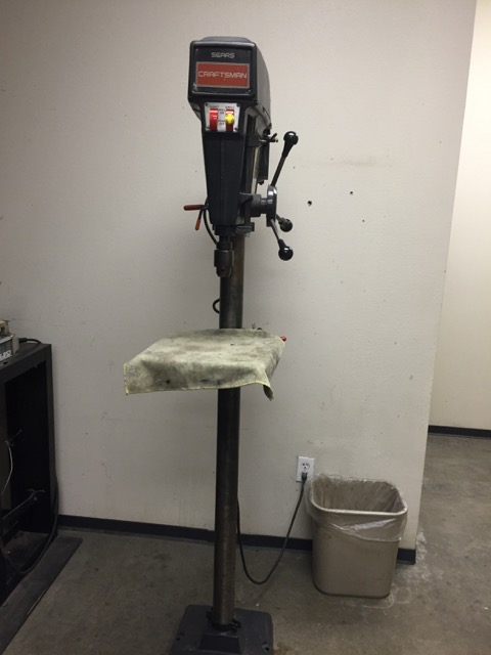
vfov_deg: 61.7
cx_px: 246
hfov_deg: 48.2
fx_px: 548
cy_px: 328
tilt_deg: -11.1
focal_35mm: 29
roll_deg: -1.7
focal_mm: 4.15
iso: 125
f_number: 2.2
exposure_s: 1/30
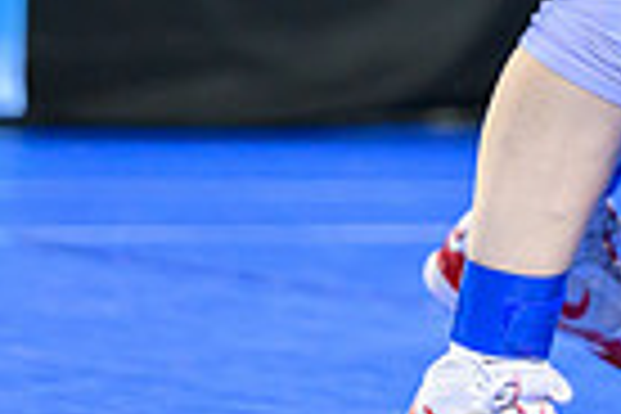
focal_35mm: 577
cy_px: -484
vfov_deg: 2.4
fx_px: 9952
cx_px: 1013
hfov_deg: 3.6
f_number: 2.8
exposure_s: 1/800
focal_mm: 125
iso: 3200
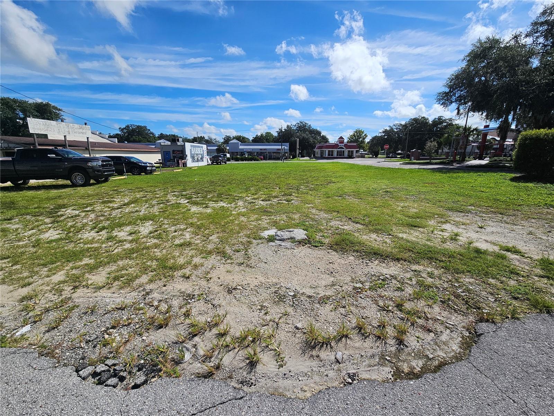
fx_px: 208
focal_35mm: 13
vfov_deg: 89.9
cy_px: 208
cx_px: 277
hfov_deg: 106.2
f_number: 2.2
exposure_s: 1/4314
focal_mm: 2.2
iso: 50
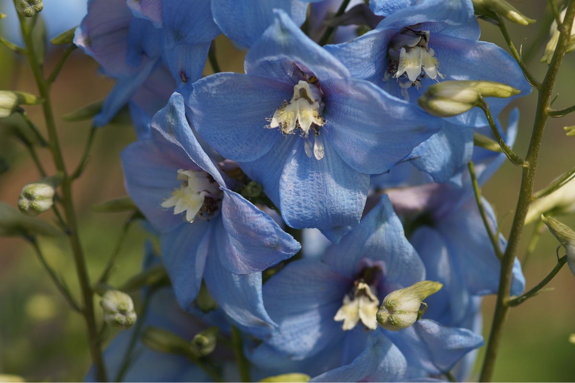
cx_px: 288
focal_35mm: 150
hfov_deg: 13.7
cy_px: 192
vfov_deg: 9.1
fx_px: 2396
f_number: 4
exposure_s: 1/1000
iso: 100
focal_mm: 100
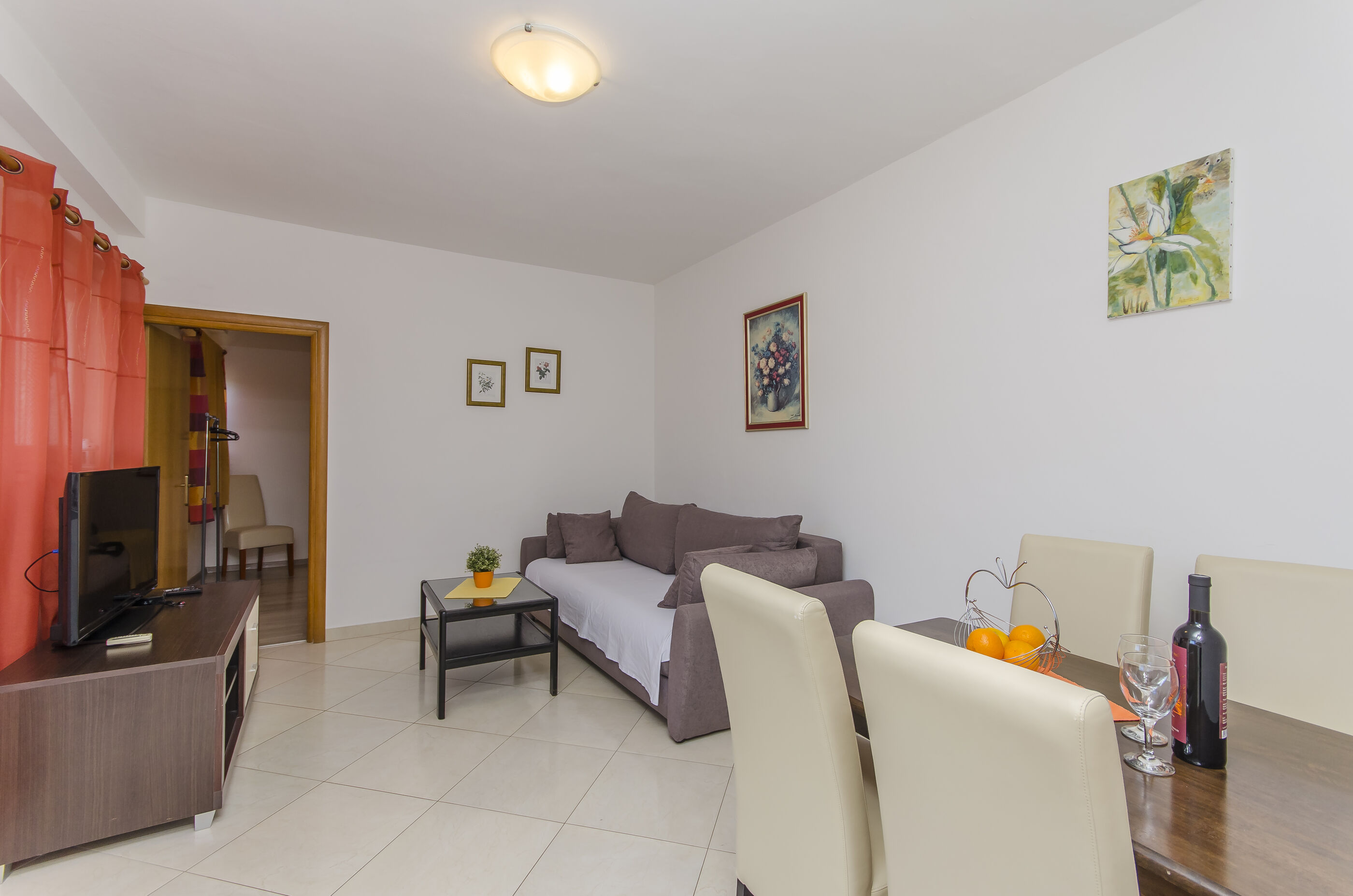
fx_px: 563
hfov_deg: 100.5
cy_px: 448
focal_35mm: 15
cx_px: 676
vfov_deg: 77.1
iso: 100
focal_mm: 10
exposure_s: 1/60
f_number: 7.1
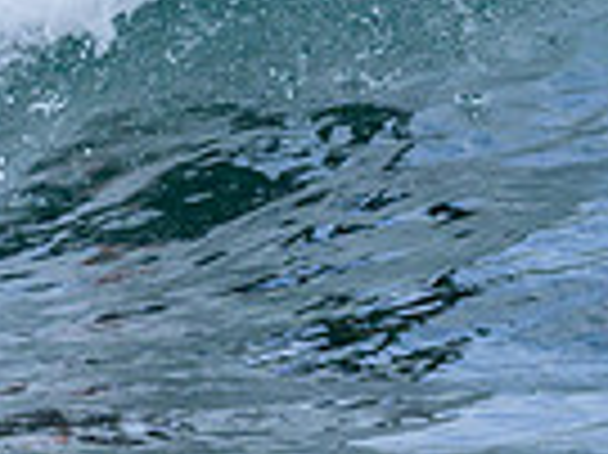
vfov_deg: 0.4
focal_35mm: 3982
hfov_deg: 0.5
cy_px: -299
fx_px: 69878
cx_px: 25
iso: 400
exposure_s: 1/2000
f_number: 6.3
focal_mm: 800
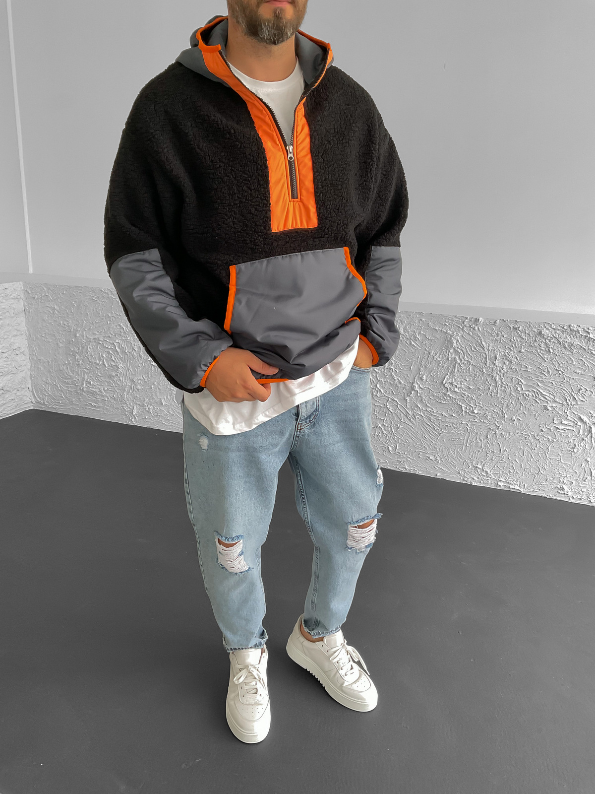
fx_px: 665
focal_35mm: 29
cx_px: 298
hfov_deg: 48.2
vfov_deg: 61.7
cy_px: 397
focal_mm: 3
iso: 64
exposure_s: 1/115
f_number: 1.8
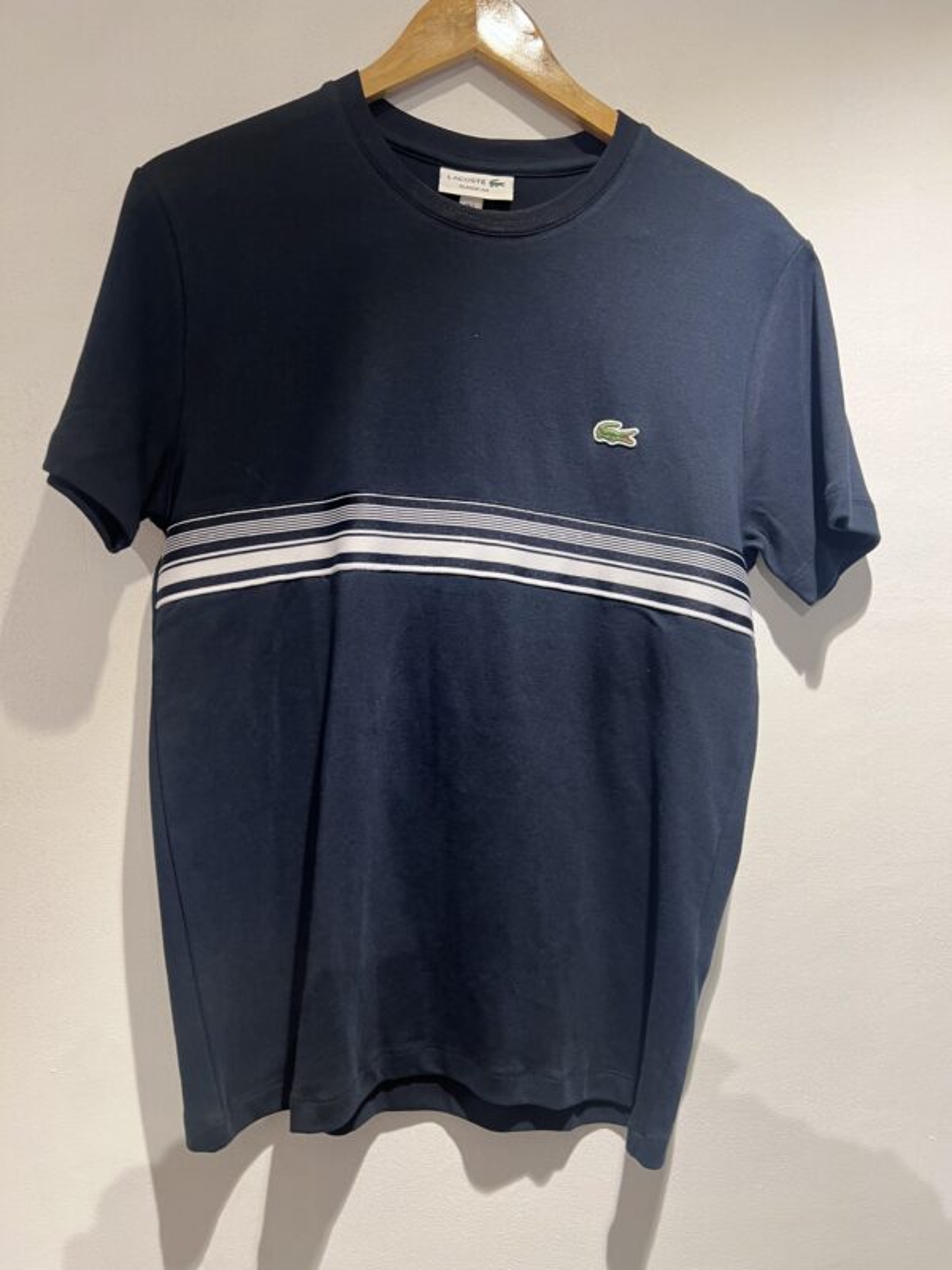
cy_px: 635
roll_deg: -1.1
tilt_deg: -0.9
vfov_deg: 67.3
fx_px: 953
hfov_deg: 53.1
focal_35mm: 26
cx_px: 476
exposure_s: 1/50
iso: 80
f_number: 1.5
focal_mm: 5.7
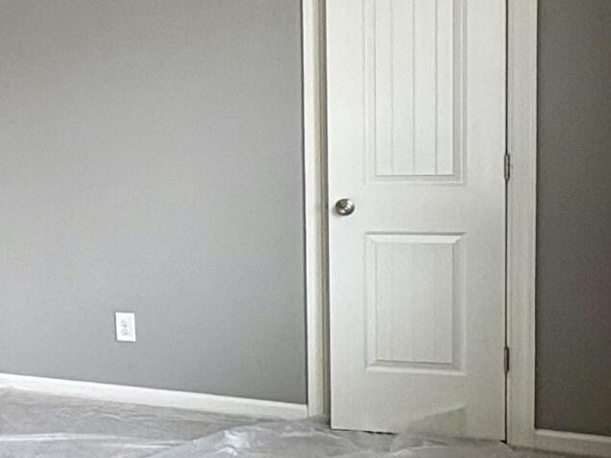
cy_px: 169
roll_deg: +3.3
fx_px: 1165
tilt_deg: -6.5
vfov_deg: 22.2
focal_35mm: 66
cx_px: -219
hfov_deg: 24.8
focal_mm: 2.22
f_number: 2.2
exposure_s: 1/120
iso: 64
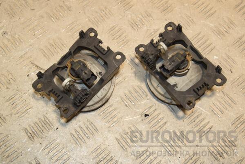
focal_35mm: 60
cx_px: 122
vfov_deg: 22.6
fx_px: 408
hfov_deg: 33.4
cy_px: 82
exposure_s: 1/200
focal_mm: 40
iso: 800
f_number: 8
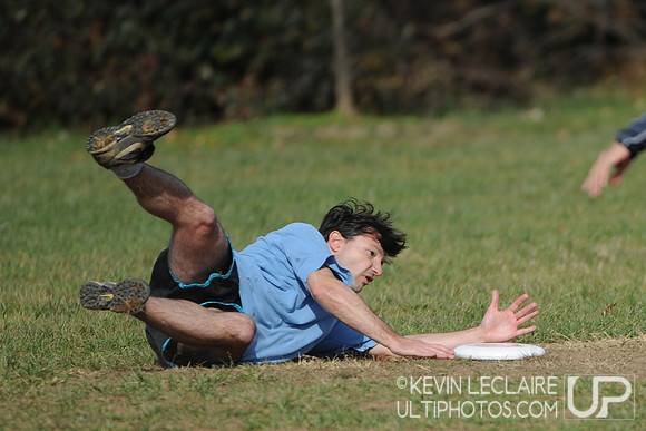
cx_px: 323
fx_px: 10769
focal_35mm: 600
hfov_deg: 3.4
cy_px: 216
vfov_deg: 2.3
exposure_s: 1/1600
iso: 200
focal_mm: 400
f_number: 4
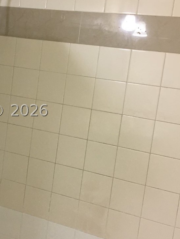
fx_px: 444
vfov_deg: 30.2
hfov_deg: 22.5
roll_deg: -6.9
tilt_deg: -6.6
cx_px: 28
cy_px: 110
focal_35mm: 64
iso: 80
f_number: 2.2
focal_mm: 4.15
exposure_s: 1/30
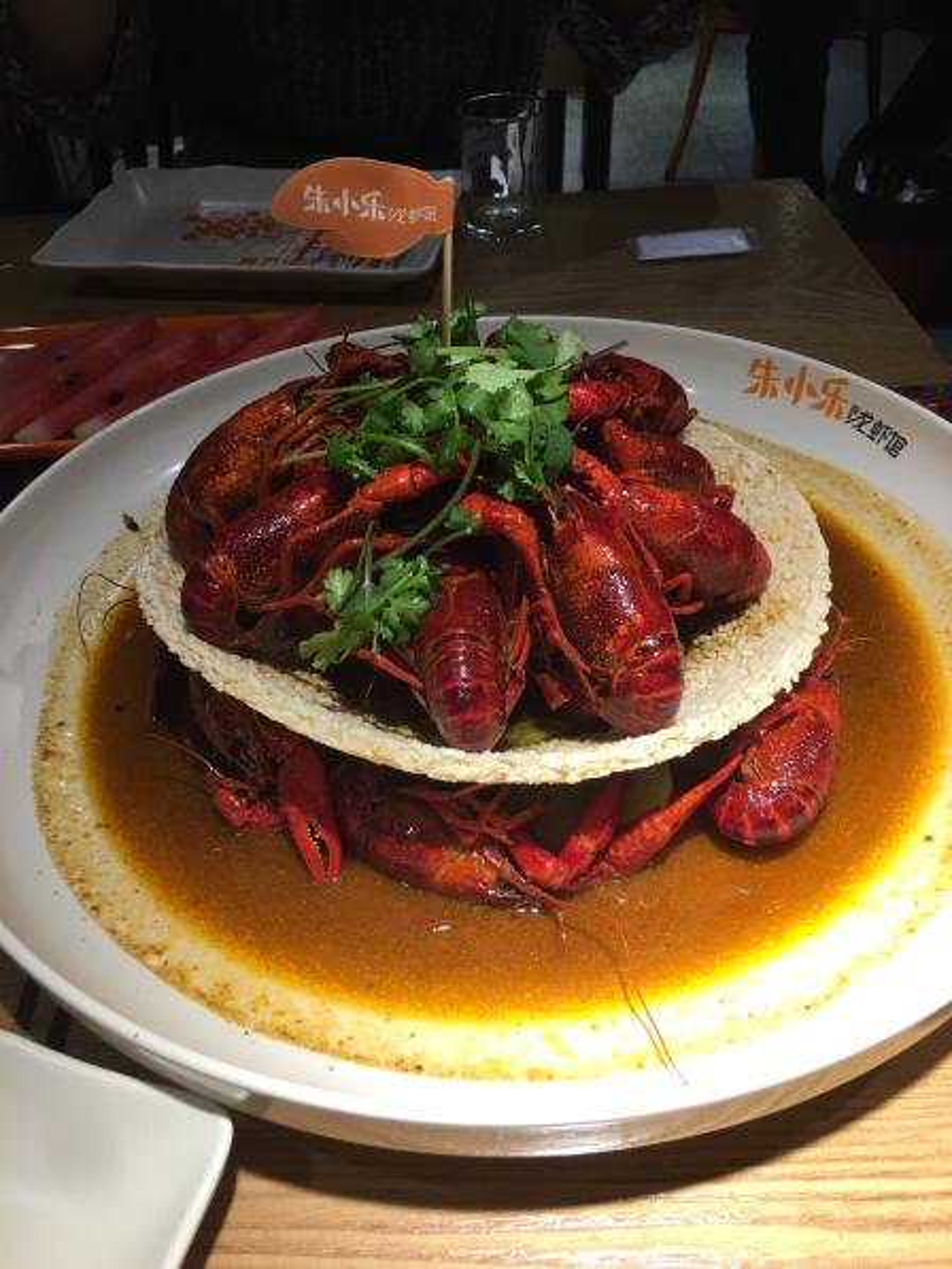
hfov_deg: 48.2
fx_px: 1063
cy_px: 634
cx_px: 476
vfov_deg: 61.6
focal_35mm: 29
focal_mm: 4.15
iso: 25
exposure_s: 1/33
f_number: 2.2
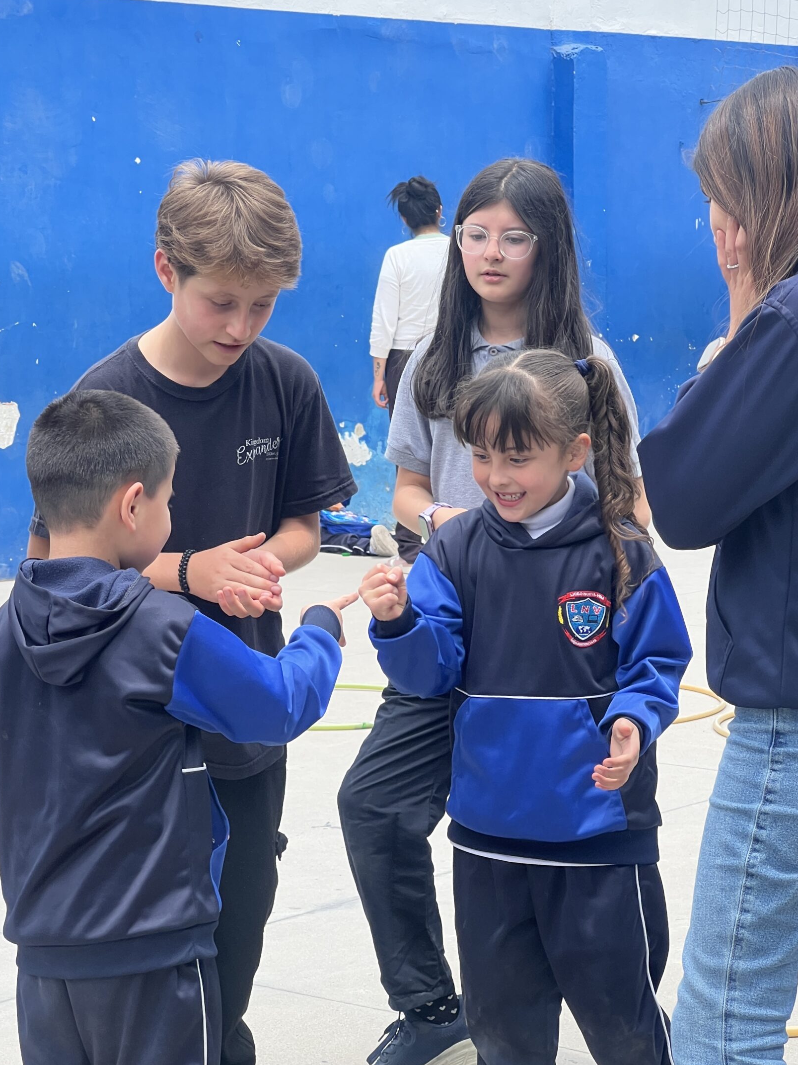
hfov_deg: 16.1
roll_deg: -2.2
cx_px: 345
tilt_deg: -7.3
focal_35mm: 92
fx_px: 2828
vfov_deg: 21.3
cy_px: 553
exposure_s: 1/344
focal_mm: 9
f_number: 2.8
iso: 32
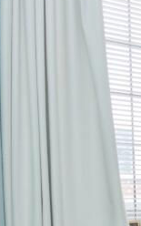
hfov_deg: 10.6
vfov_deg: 32.0
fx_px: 387
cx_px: 452
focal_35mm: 63
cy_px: 165
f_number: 5
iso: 200
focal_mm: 10
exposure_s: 1/80
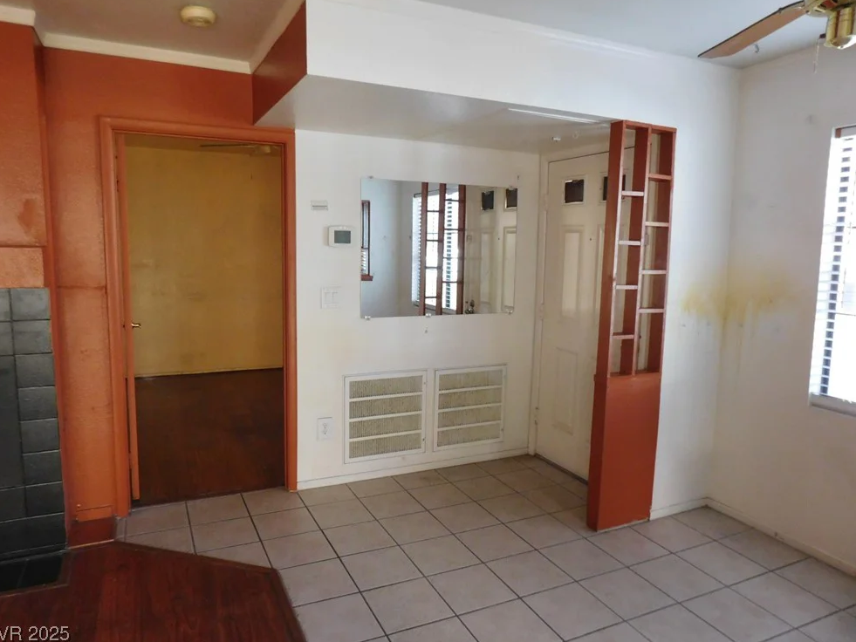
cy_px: 318
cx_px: 428
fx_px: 594
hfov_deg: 71.6
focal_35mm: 24
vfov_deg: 56.8
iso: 400
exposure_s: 1/10
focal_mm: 4
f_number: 3
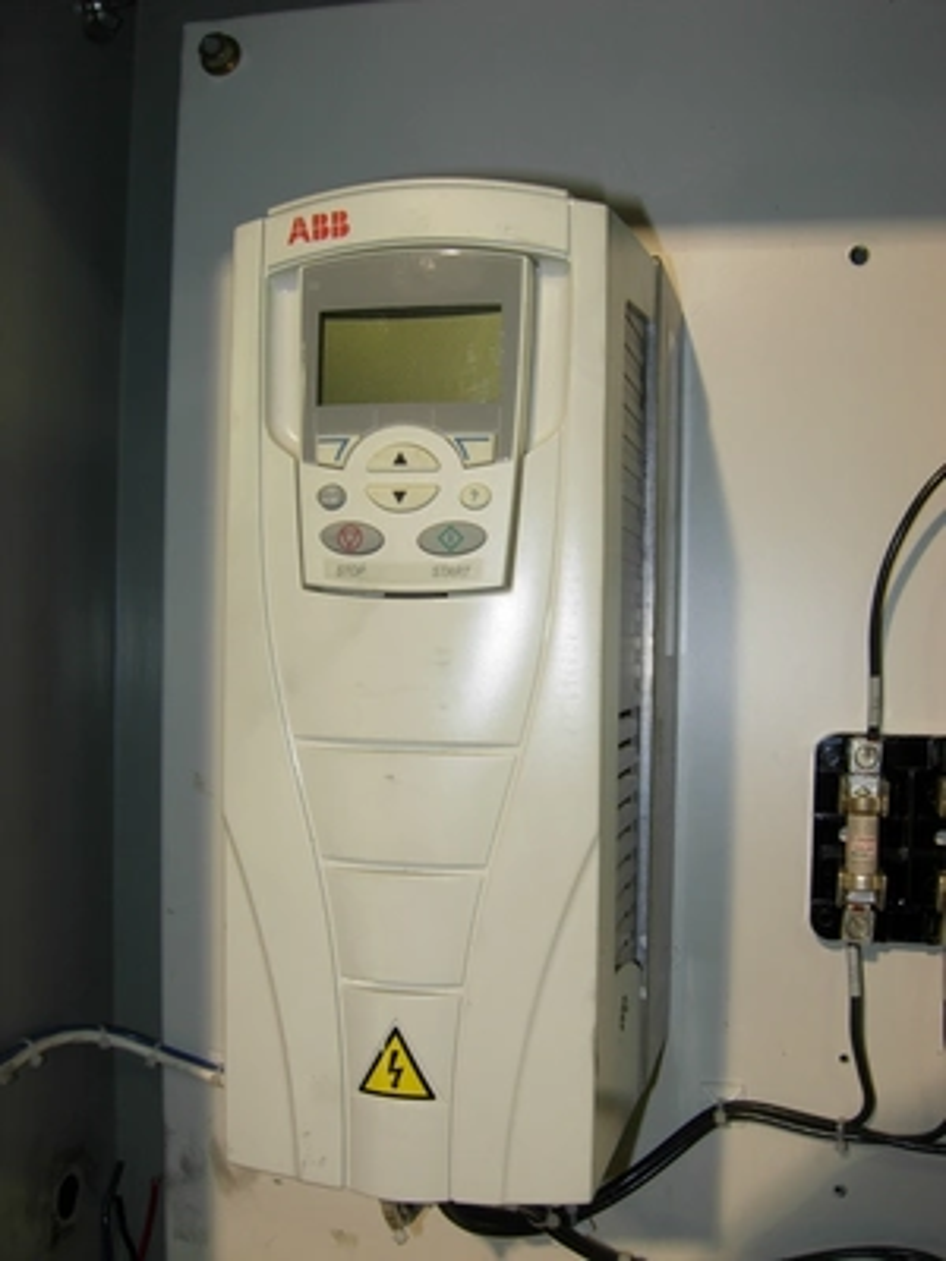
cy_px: 630
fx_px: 1312
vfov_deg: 51.4
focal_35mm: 36
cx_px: 473
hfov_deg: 39.7
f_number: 3.8
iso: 50
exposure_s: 1/7.5
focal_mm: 7.5
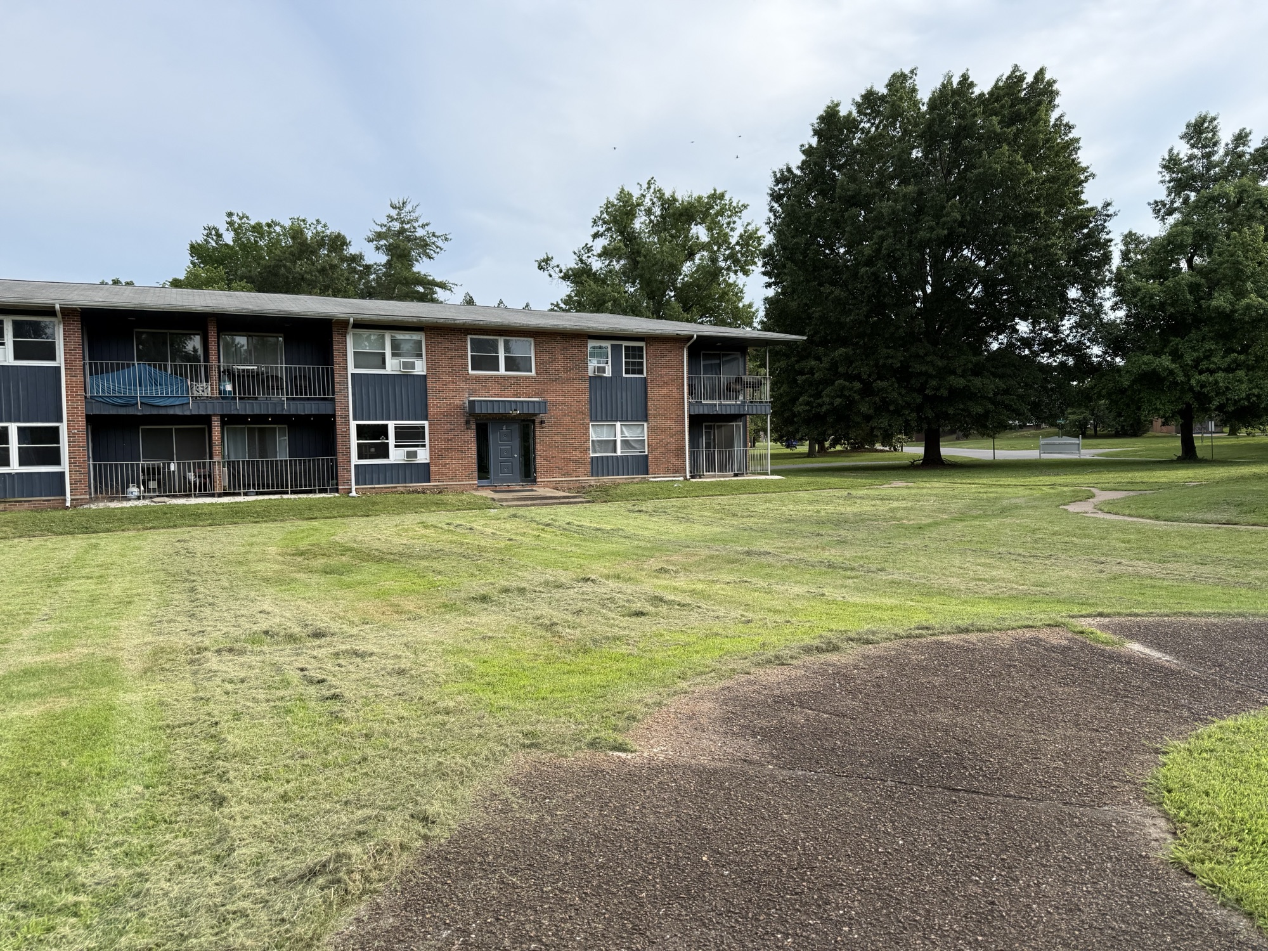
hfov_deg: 71.6
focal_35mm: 24
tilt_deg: -4.9
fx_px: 879
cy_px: 476
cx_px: 634
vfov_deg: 56.8
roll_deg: +1.1
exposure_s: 1/2053
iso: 80
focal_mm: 6.76
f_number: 1.78
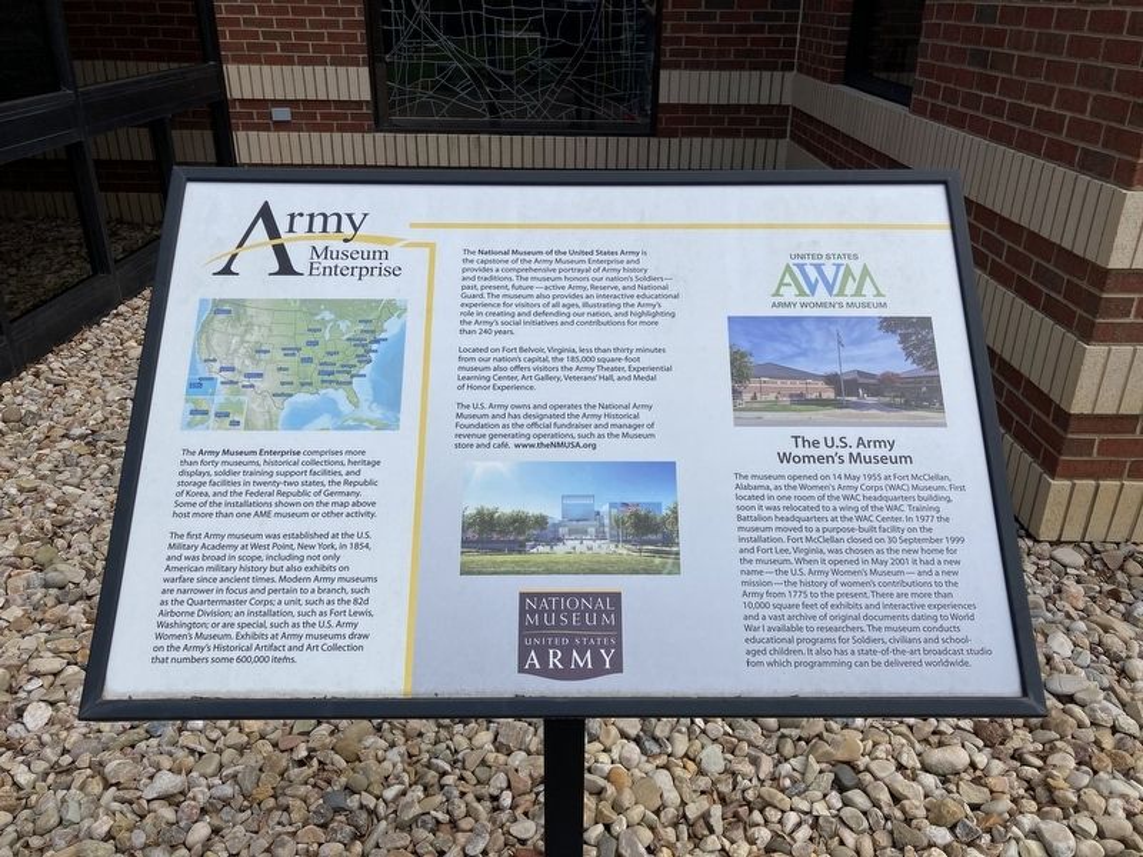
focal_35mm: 28
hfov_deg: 63.4
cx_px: 572
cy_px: 428
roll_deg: -1.3
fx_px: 925
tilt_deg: -24.5
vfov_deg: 49.7
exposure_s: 1/2558
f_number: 1.8
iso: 20
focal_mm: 3.99
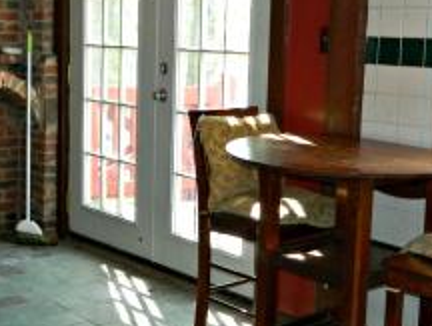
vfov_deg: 22.0
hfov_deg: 28.9
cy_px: 136
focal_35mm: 67
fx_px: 838
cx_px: 190
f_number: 3.1
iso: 200
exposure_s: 1/30
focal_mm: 4.5
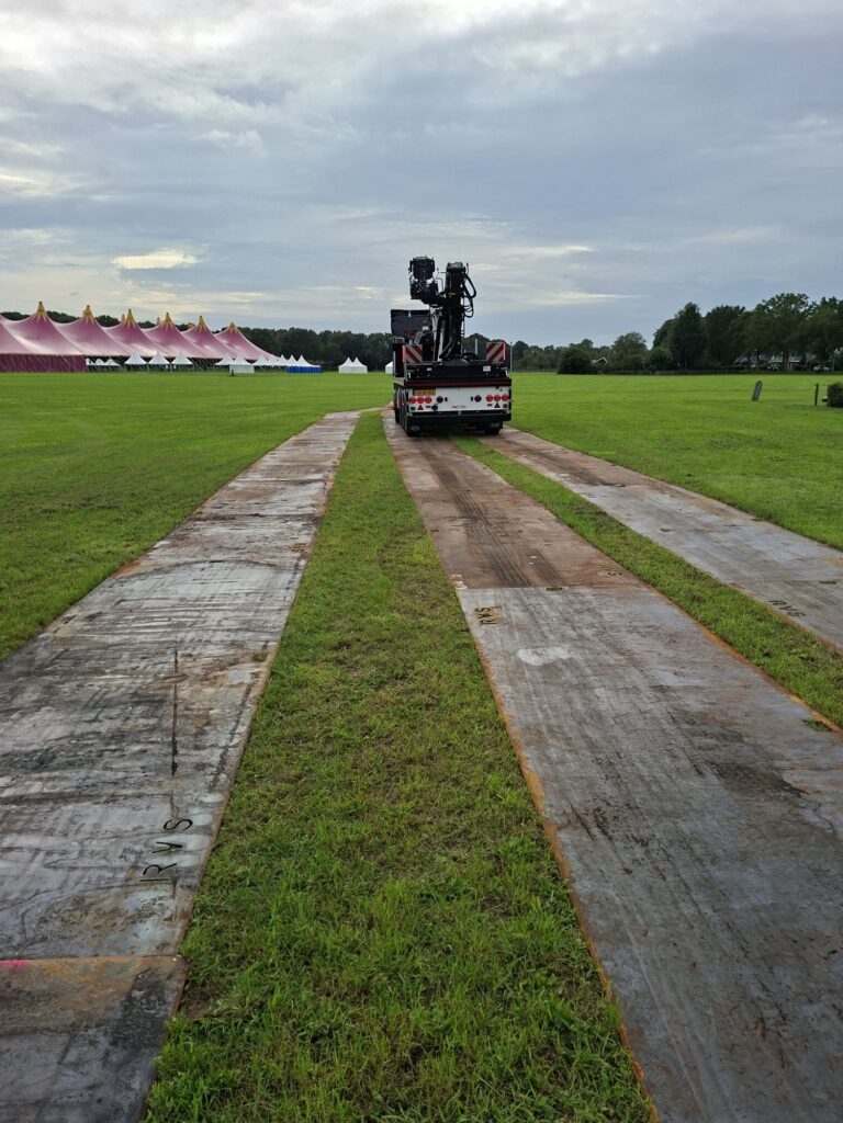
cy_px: 562
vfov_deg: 73.9
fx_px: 747
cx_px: 422
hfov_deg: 58.9
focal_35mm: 23
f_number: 1.8
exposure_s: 1/2364
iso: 50
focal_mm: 5.54
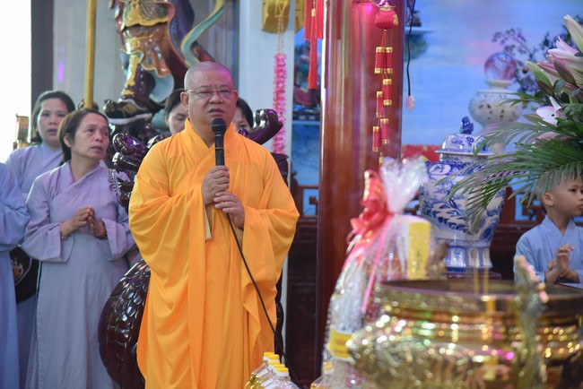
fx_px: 1944
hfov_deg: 17.1
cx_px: 292
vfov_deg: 11.4
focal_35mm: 120
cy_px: 194
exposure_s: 1/125
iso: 5000
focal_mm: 120
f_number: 4
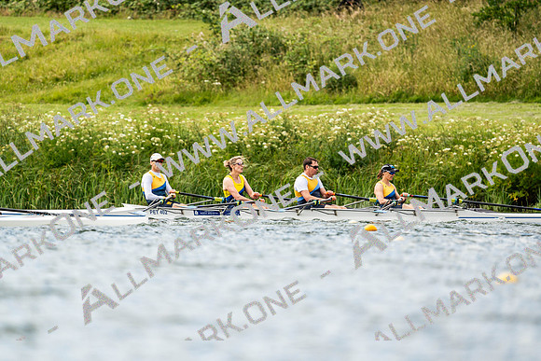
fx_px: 9018
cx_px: 270
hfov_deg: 3.4
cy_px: 180
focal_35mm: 600
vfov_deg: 2.3
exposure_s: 1/2000
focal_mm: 600
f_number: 6.3
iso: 400
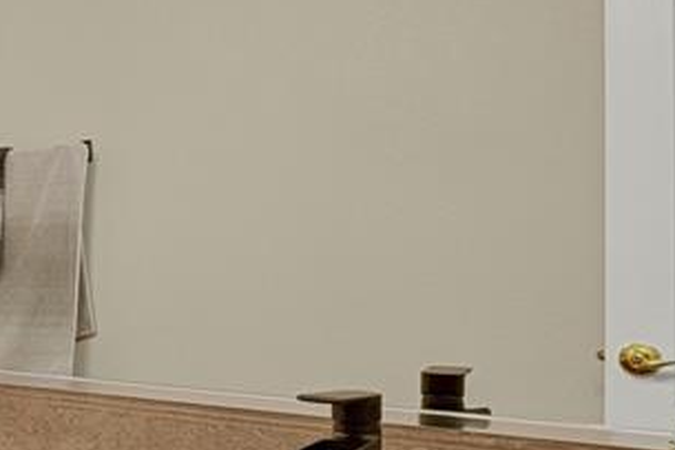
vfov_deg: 23.7
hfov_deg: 25.5
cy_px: 266
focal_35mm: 57
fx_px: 1068
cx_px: -359
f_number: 8
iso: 3200
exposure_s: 1/20
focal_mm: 17
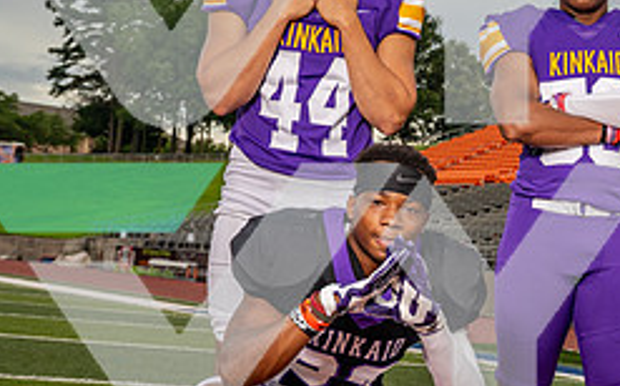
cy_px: 297
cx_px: 600
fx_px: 1537
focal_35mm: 91
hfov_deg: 22.1
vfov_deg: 14.3
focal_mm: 38
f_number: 6.3
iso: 100
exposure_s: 1/320
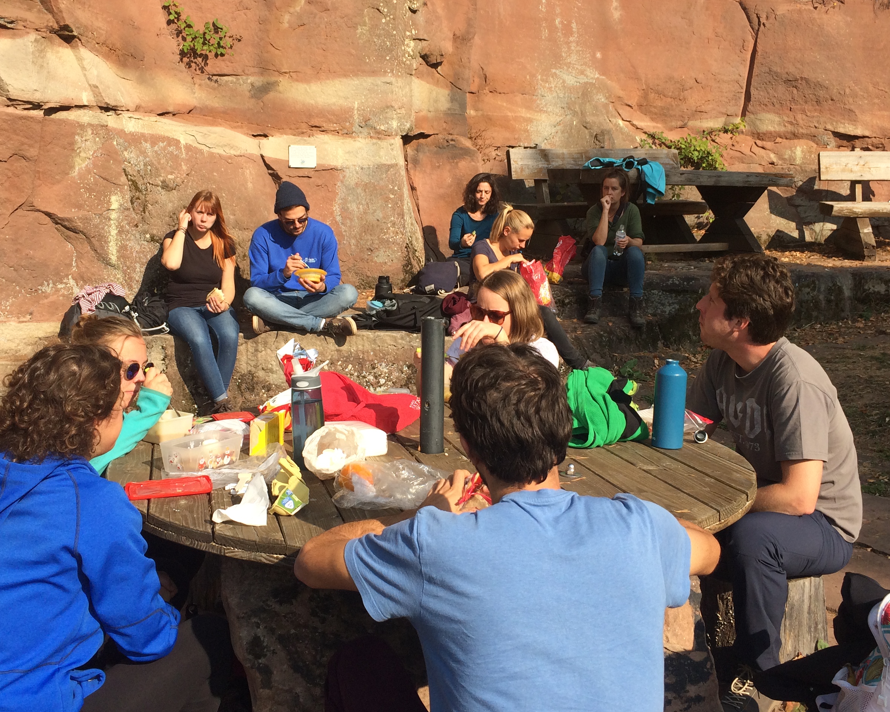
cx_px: 446
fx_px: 1027
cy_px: 303
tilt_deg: -6.7
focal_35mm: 39
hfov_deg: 46.8
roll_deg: -0.2
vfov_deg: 38.1
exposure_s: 1/1580
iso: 32
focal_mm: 4.15
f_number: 2.2
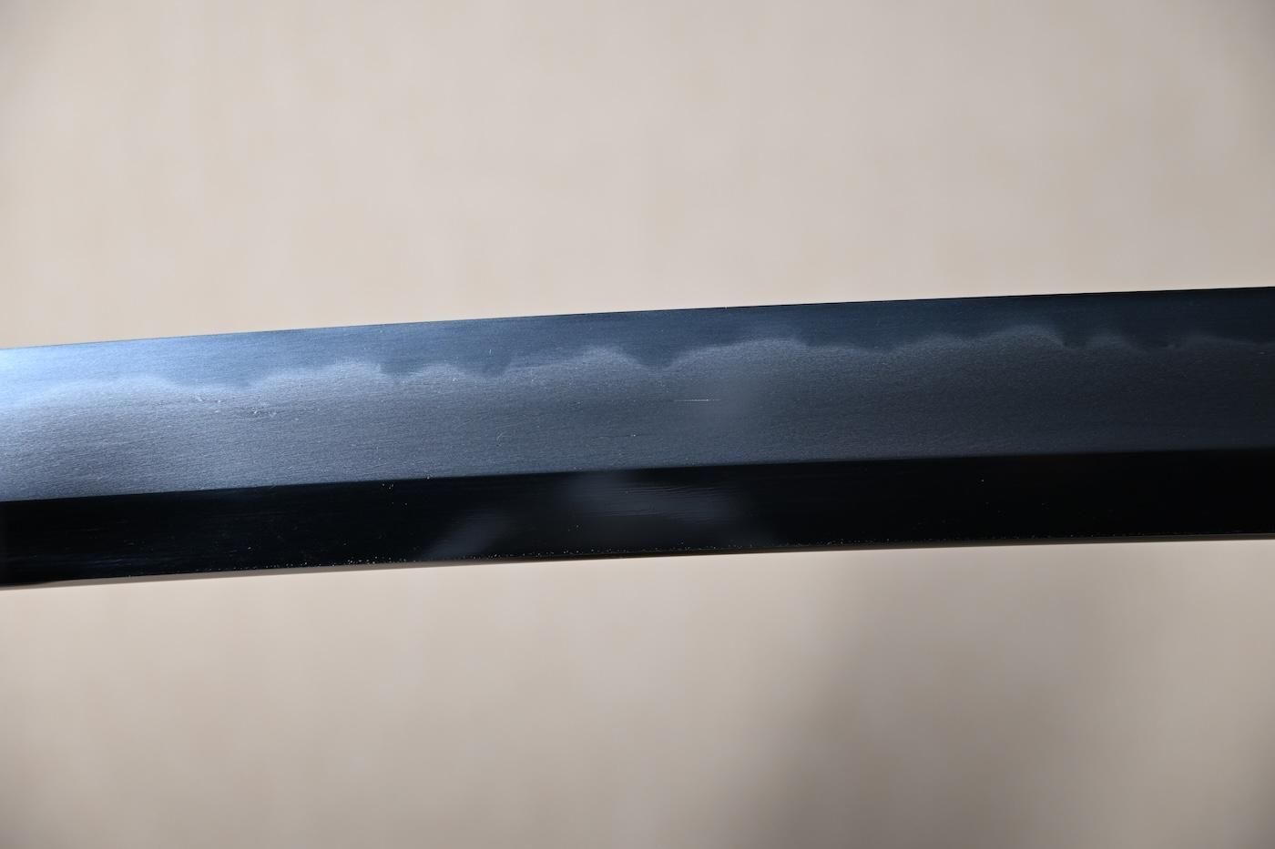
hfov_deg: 21.2
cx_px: 638
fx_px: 3399
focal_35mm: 96
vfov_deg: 14.2
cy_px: 424
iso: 110
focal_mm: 64
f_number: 5
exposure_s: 1
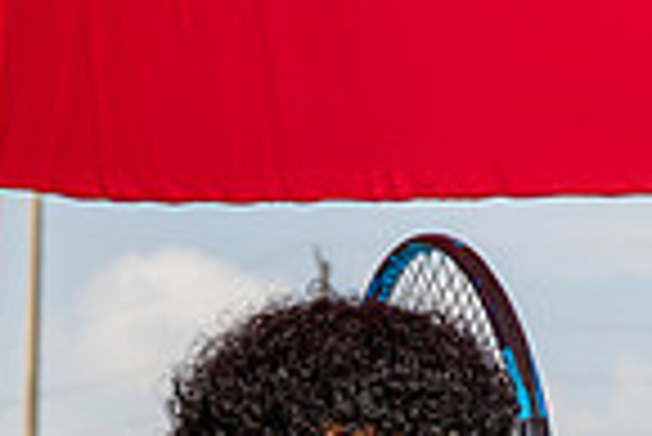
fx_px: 3209
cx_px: 400
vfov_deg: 7.3
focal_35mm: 177
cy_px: 1002
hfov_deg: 11.6
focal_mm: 57
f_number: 6.3
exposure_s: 1/250
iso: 100
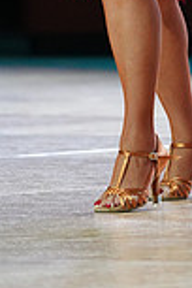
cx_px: 182
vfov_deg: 2.7
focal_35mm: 756
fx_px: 6048
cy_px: -235
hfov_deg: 1.8
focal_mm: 200
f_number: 4
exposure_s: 1/320
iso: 2500
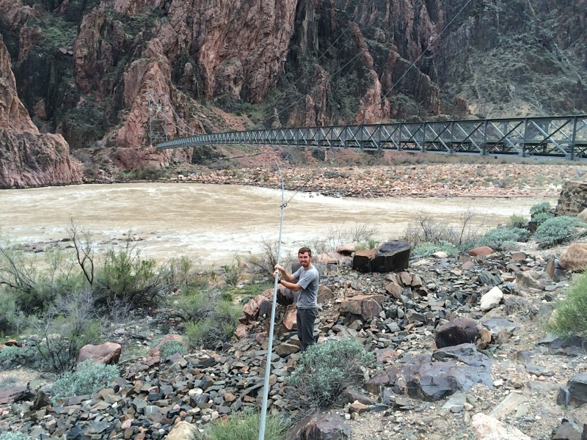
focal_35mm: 29
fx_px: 492
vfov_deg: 48.2
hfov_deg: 61.7
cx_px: 294
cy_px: 220
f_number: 2.2
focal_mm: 4.15
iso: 32
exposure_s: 1/302
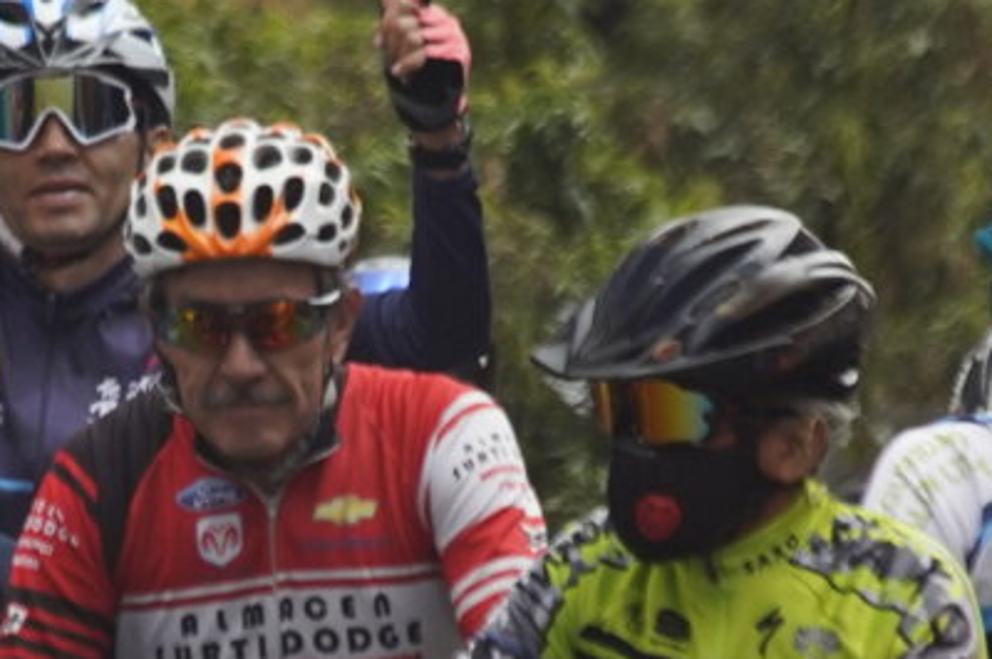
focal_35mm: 946
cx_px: 94
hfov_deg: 2.2
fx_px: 26045
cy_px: 443
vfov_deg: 1.5
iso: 500
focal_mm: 210
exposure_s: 1/250
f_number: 8
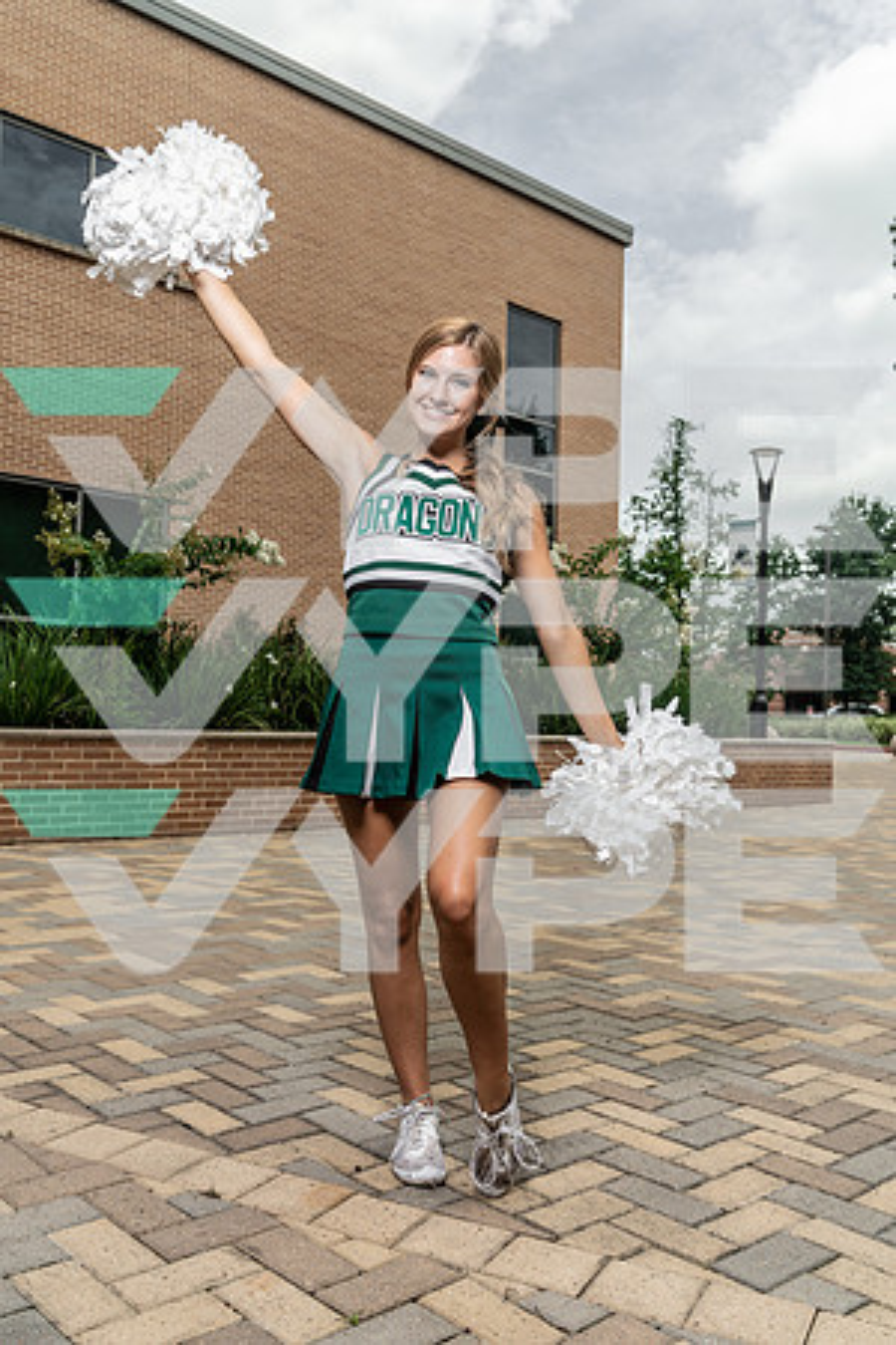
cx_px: 448
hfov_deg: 43.6
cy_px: 672
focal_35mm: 30
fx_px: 1120
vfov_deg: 61.9
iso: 100
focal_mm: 30
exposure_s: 1/160
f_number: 8
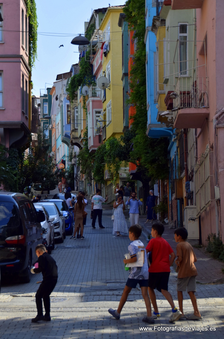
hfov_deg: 14.0
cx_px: 112
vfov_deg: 21.0
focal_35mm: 98
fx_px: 915
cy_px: 170
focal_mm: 65
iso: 400
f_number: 5.3
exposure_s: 1/1250
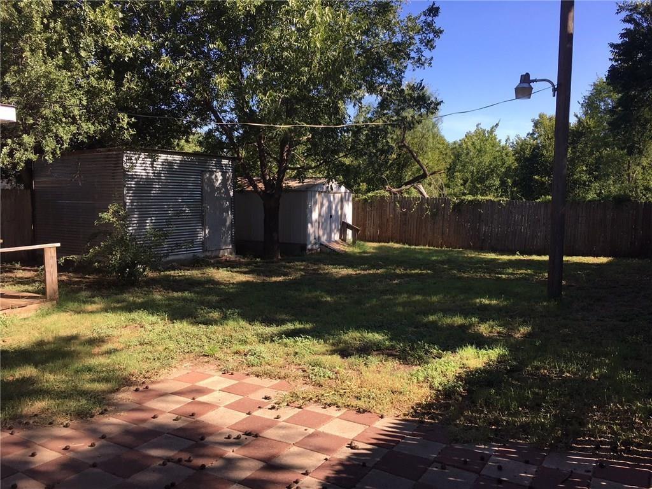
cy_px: 244
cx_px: 326
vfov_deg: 48.2
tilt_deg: -4.4
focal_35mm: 29
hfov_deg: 61.7
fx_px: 546
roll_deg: -1.5
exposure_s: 1/545
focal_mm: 4.15
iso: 25
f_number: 2.2
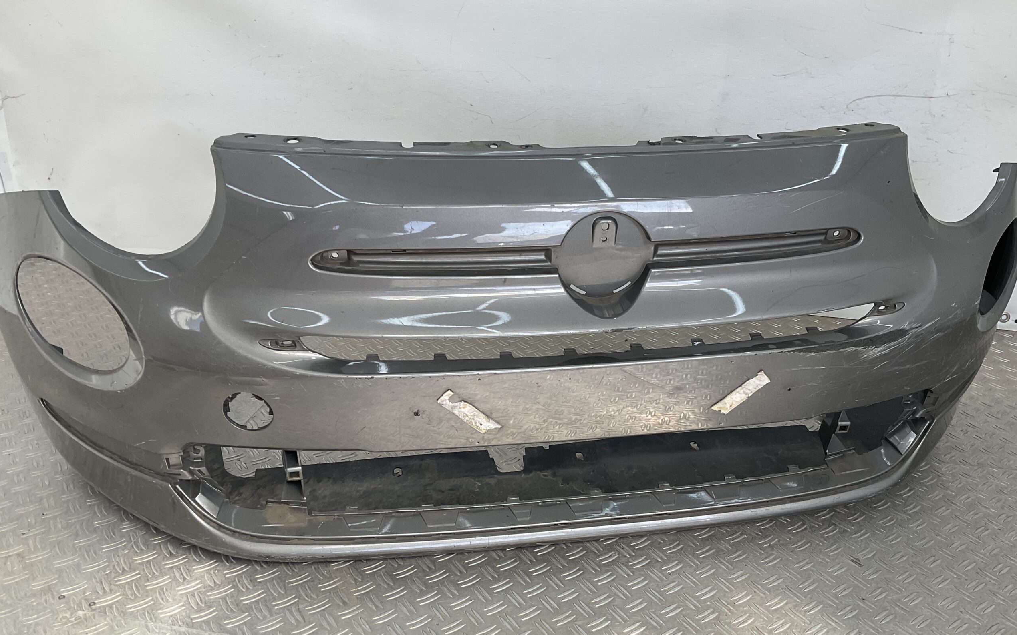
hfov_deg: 61.2
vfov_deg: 40.6
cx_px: 512
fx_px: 859
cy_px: 349
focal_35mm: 31
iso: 16
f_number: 1.8
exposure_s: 1/232
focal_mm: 3
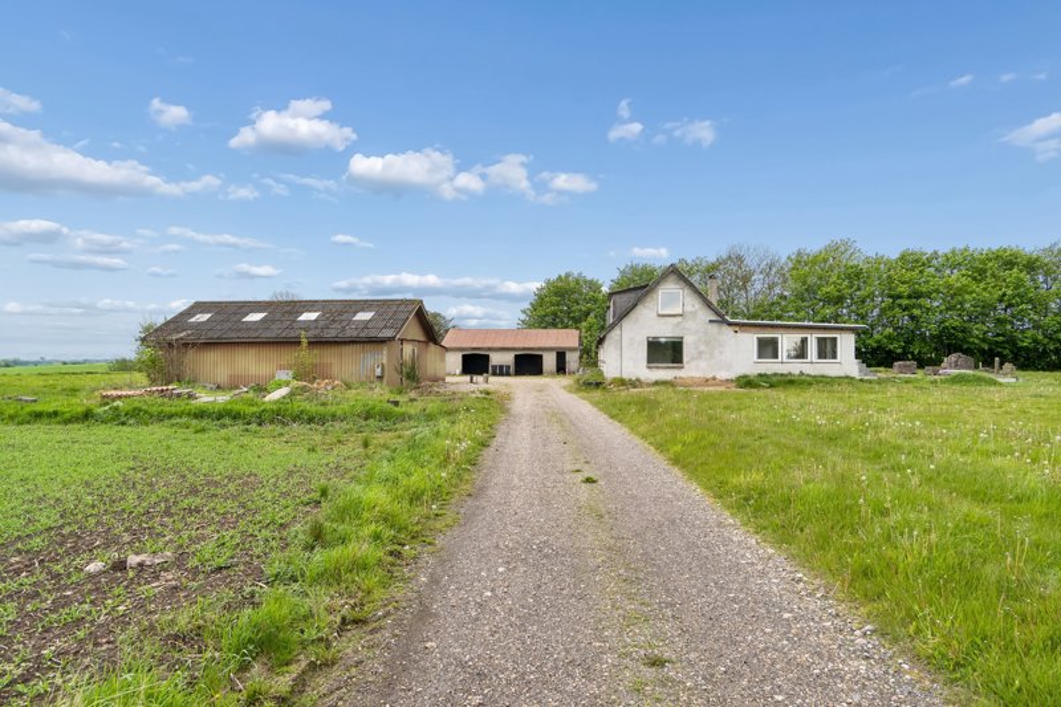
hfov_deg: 81.2
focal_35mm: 21
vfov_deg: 59.5
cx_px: 530
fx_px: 619
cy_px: 354
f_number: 8
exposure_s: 1/200
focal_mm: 14
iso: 200
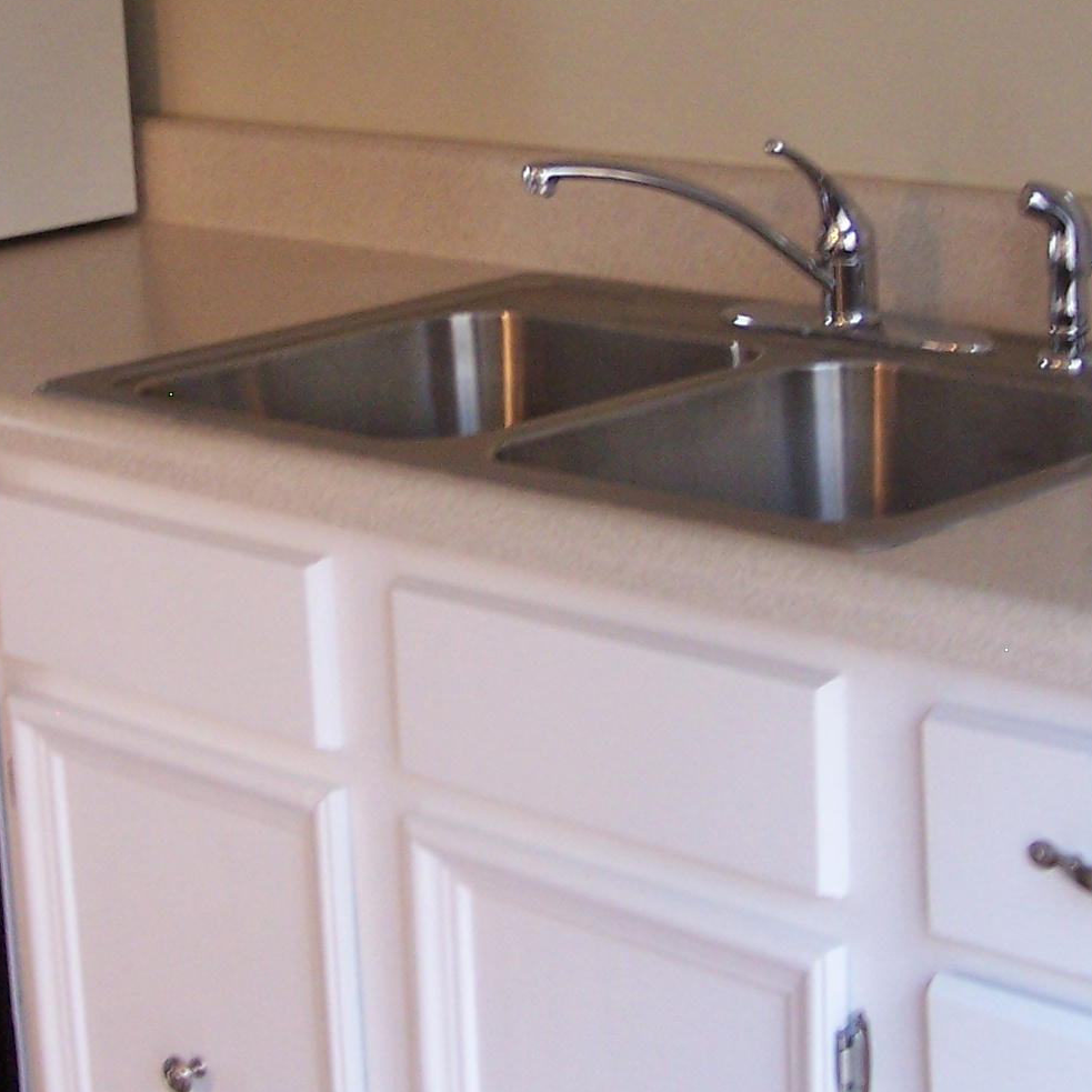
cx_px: 442
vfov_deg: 19.6
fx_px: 3141
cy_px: 283
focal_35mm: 88
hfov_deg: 19.7
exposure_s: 1/10
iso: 140
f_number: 2.8
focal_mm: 6.3
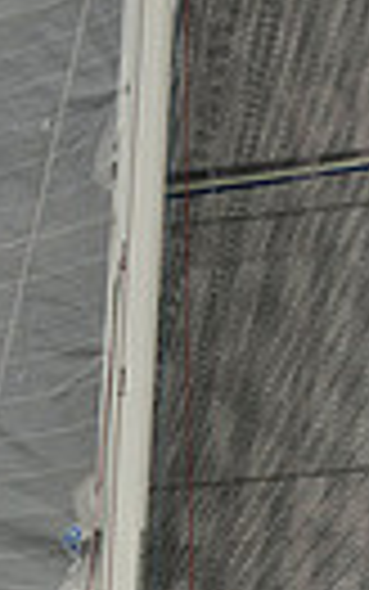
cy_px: 777
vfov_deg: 3.2
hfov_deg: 2.0
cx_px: 54
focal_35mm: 653
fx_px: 10495
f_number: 7.1
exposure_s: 1/800
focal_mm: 145
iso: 320
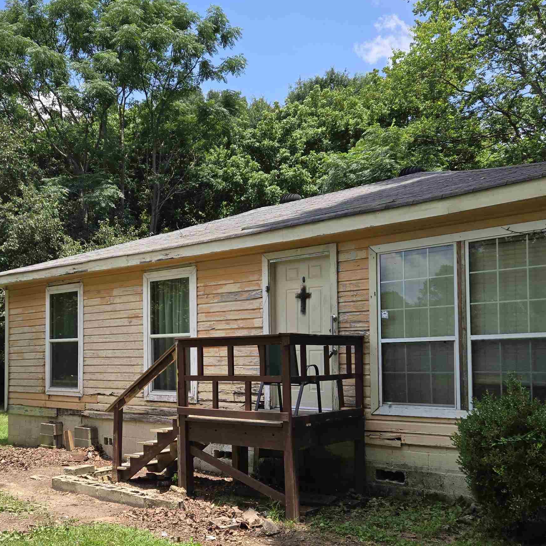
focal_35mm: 36
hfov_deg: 45.2
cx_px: 174
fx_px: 642
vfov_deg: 45.8
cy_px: 330
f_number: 1.8
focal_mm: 5.4
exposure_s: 1/1132
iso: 25
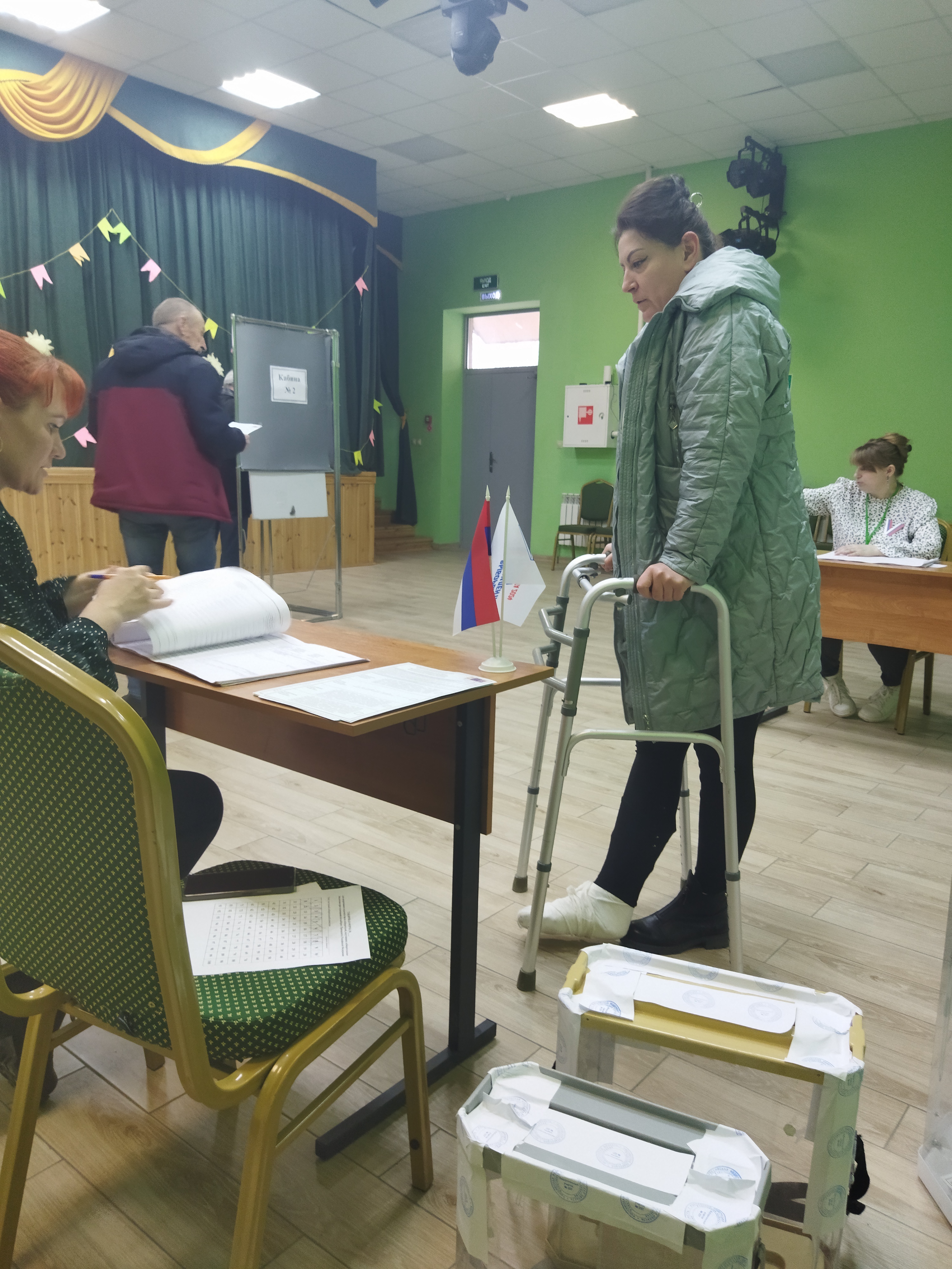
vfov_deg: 65.3
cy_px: 634
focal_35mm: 27
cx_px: 476
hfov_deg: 51.4
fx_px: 990
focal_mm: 4.71
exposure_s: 1/50
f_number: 1.79
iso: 225
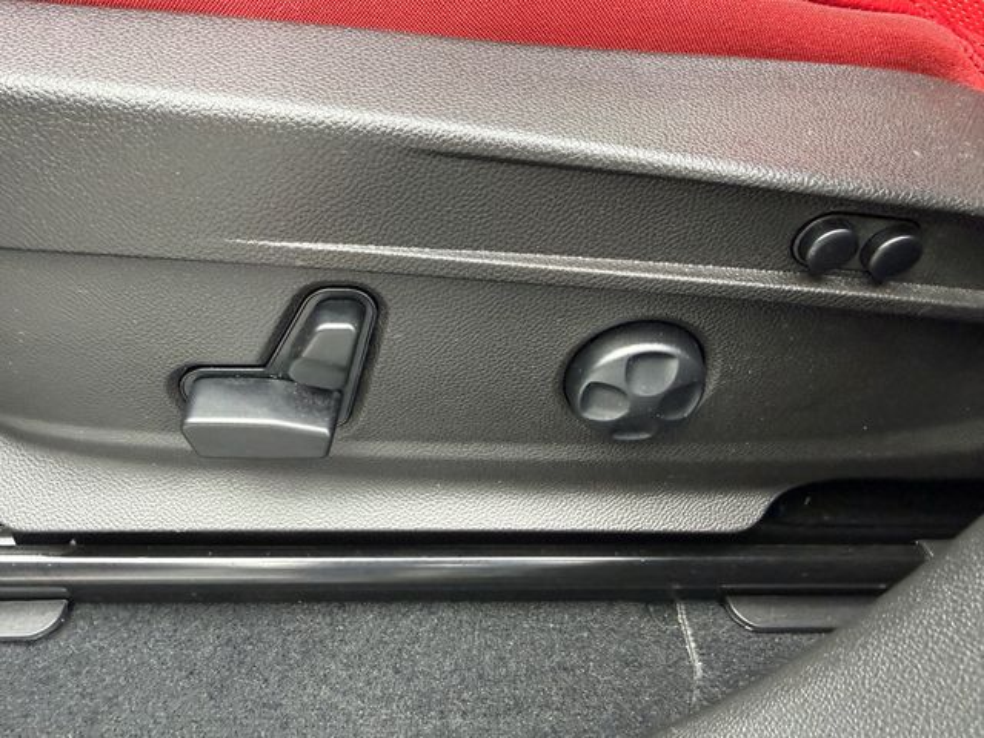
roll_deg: +0.4
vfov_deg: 56.8
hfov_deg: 71.6
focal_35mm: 24
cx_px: 492
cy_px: 369
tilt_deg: -33.9
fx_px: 682
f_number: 2.2
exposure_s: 1/99
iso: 250
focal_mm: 2.22
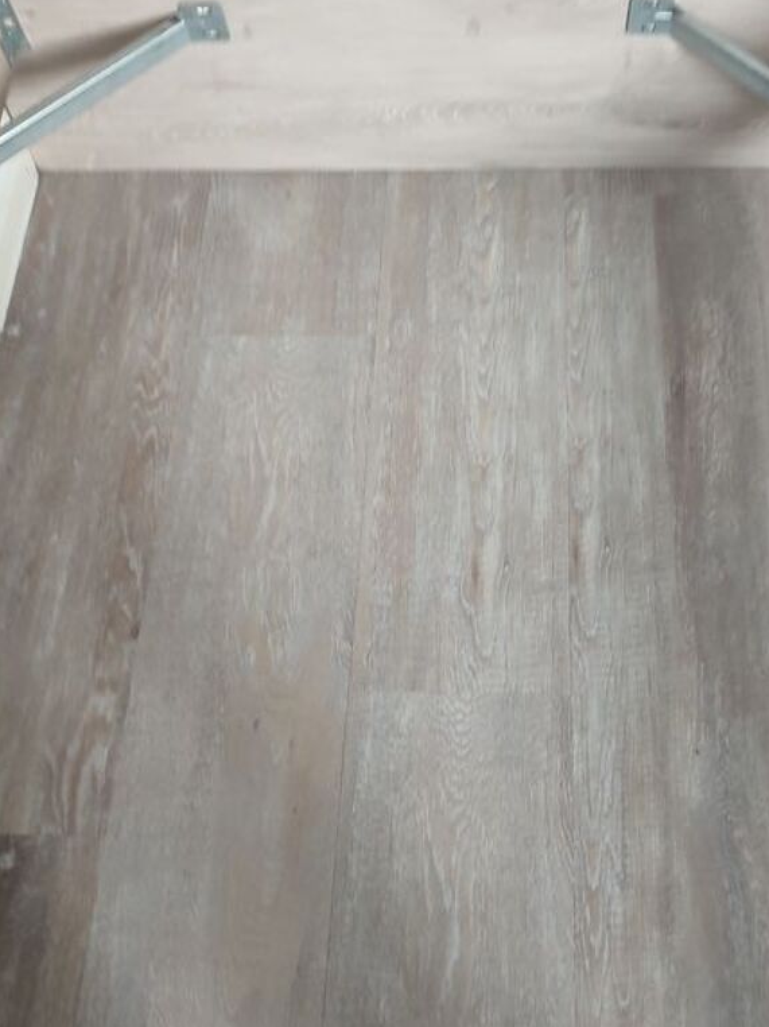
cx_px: 455
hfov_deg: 34.2
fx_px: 1245
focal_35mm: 42
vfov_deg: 44.7
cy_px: 431
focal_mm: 5.89
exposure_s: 1/33
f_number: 1.89
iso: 465
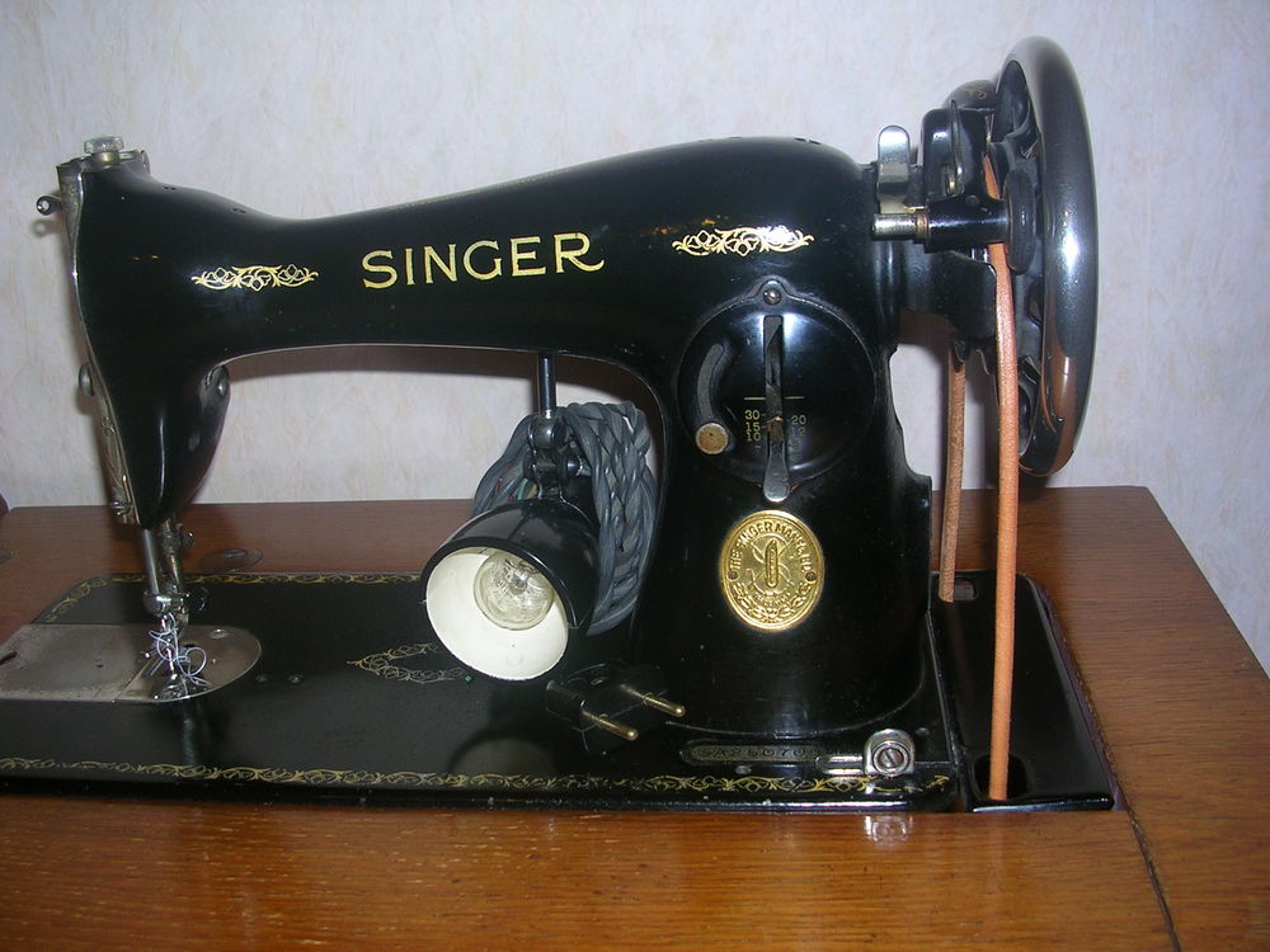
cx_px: 635
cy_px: 476
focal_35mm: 38
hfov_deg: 49.0
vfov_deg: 37.7
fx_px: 1394
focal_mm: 5.8
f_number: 2.8
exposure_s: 1/60.1
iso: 50
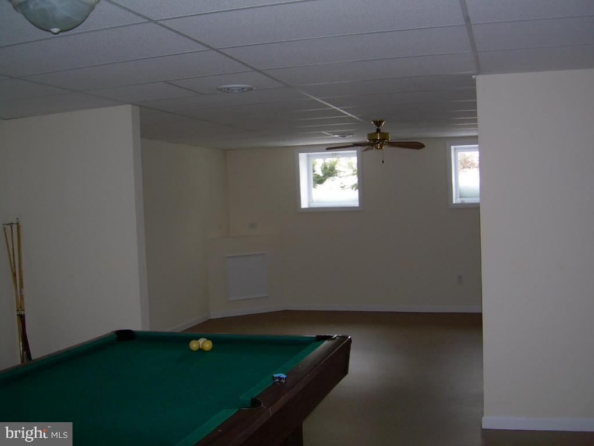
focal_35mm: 38
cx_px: 297
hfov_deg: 49.0
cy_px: 223
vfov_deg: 37.7
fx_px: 652
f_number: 2.8
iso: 50
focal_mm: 6.3
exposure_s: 1/60
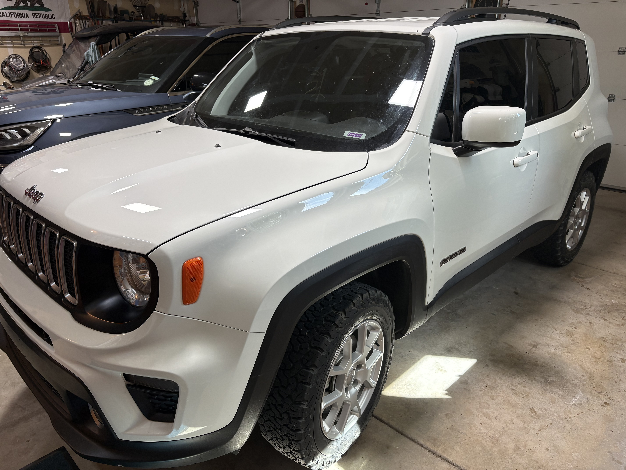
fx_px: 470
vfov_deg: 53.1
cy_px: 235
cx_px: 313
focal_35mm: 26
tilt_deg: -21.7
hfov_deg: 67.3
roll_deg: +0.9
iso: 40
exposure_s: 1/120
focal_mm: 5.96
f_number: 1.6
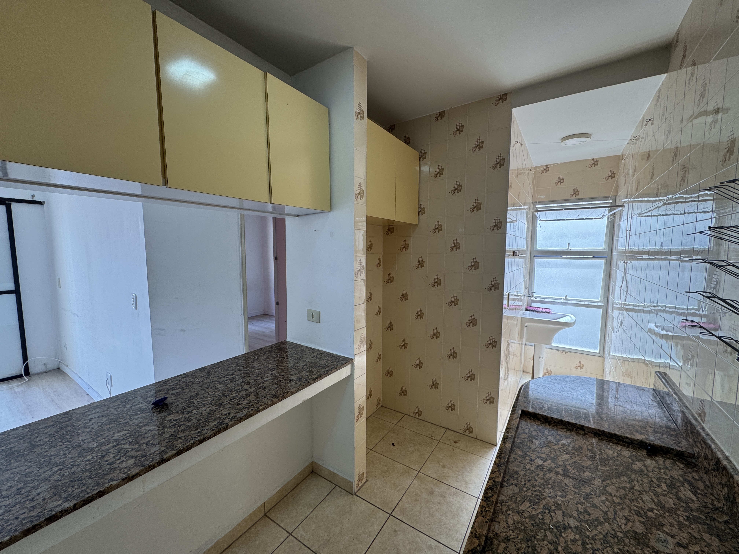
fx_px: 299
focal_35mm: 14
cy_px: 277
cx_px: 370
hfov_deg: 102.1
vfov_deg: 85.7
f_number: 2.2
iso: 100
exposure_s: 1/120
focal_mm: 2.22
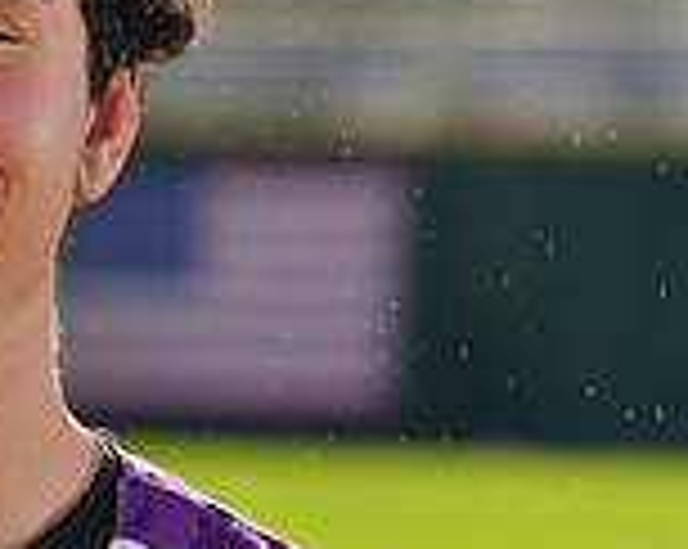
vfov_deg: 1.8
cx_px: -97
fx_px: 17652
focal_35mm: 868
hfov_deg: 2.2
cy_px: 702
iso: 100
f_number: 9
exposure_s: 1/250
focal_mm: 244
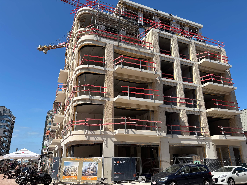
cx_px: 124
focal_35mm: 26
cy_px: 92
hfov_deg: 67.3
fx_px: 186
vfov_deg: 53.1
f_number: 1.6
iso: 50
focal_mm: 5.96
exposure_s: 1/3311
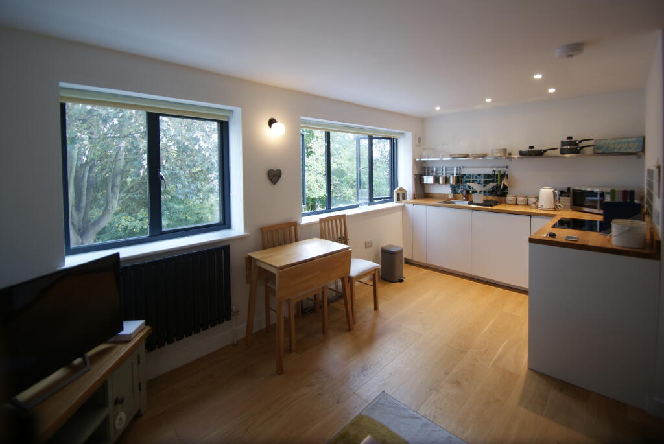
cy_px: 222
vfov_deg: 77.5
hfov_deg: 100.3
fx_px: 277
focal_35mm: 15
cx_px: 332
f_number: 3.5
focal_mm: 10
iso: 100
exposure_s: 1/30
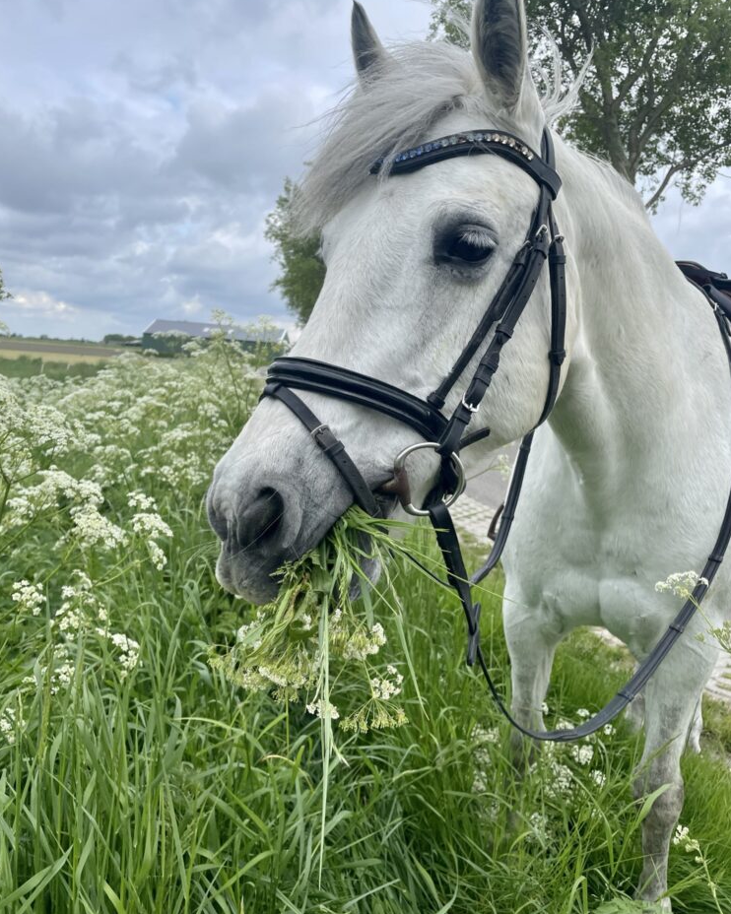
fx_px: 757
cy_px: 412
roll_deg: +0.5
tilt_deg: -3.1
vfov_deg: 62.1
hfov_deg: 51.5
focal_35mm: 28
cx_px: 373
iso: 32
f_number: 1.6
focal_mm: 4.2
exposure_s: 1/1350
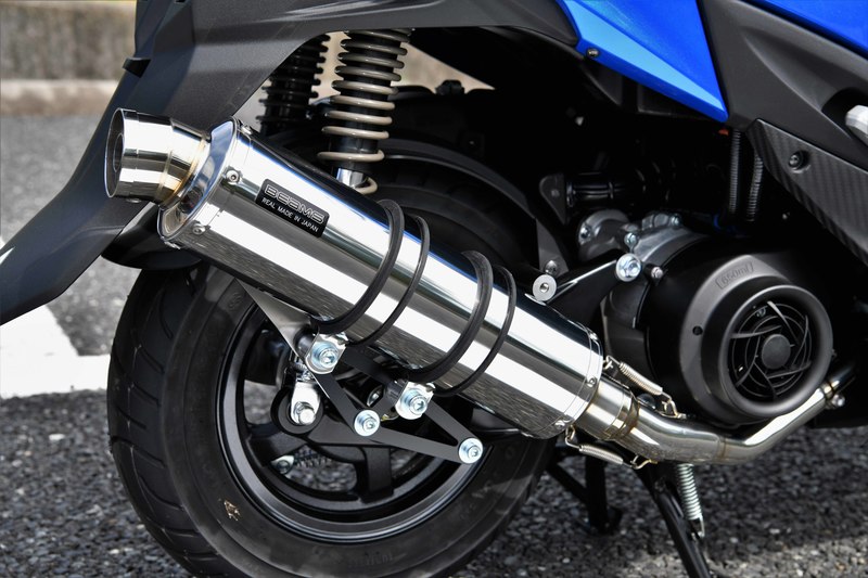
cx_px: 434
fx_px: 1326
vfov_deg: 24.6
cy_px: 289
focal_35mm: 55
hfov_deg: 36.3
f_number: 8
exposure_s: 1/320
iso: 200
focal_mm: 55
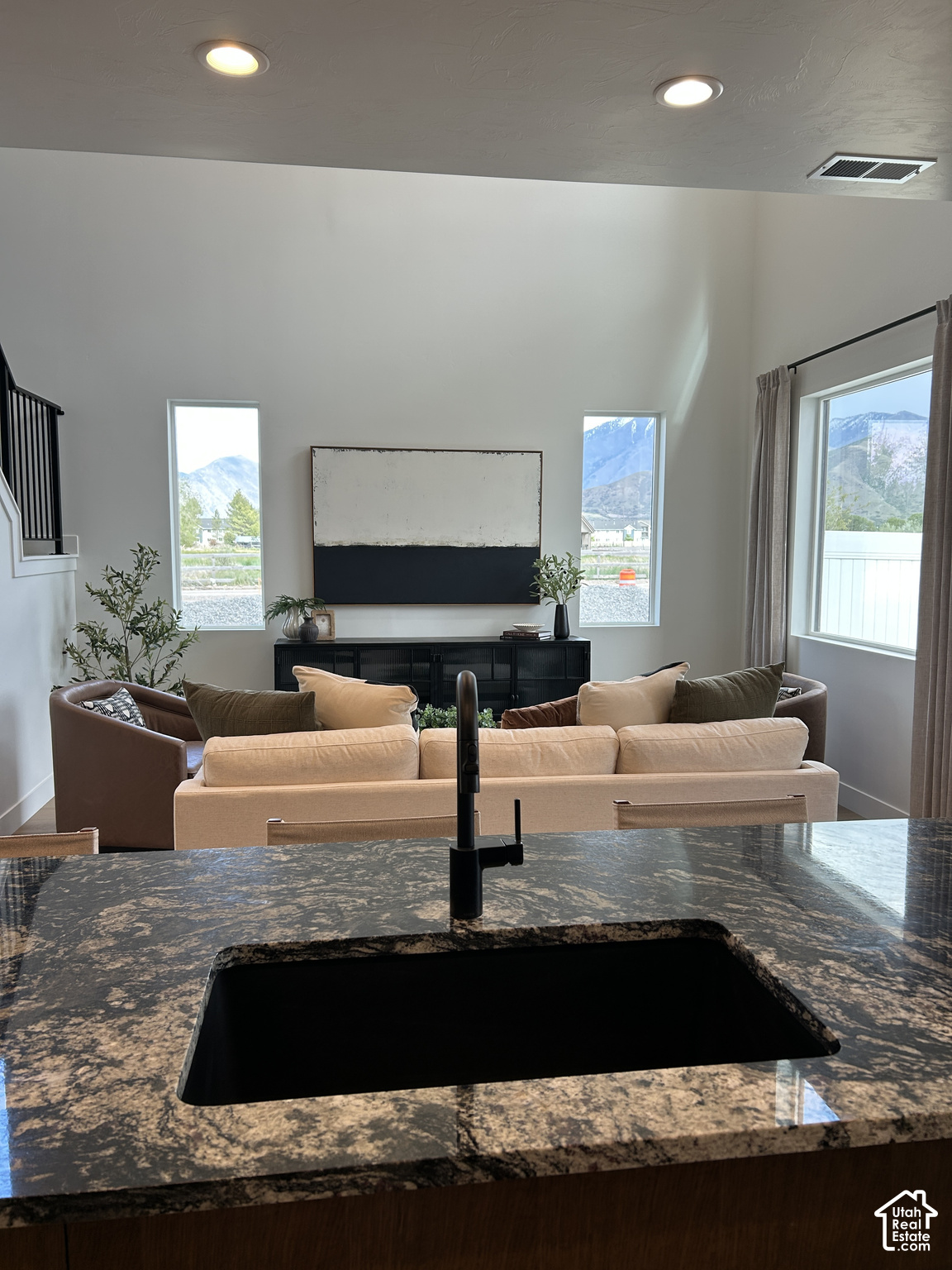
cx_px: 476
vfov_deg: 67.3
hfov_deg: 53.1
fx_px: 953
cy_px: 635
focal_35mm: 26
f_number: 1.5
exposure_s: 1/185
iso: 40
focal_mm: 5.7
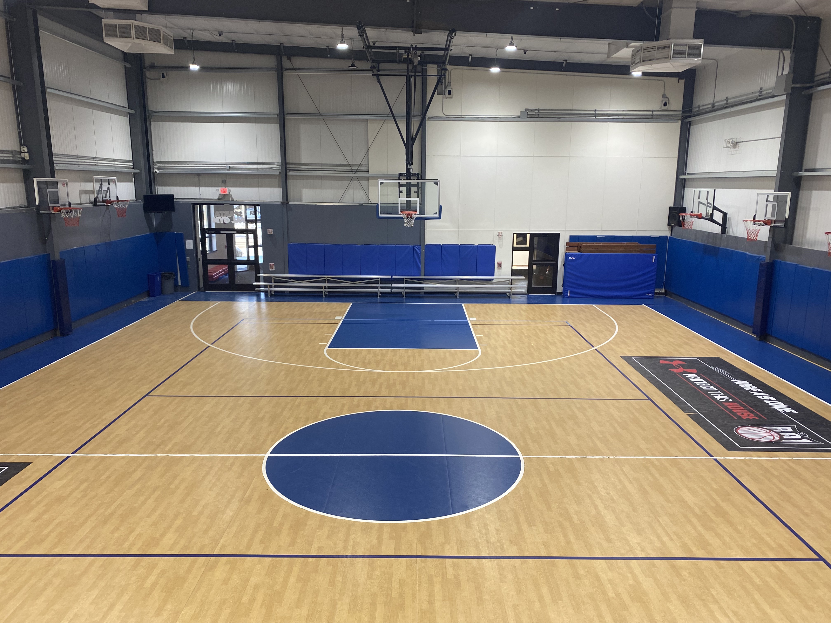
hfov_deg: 67.3
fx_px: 624
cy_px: 312
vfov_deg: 53.1
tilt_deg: -13.0
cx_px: 416
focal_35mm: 26
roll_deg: -0.4
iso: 125
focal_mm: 4.25
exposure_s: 1/120
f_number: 1.8
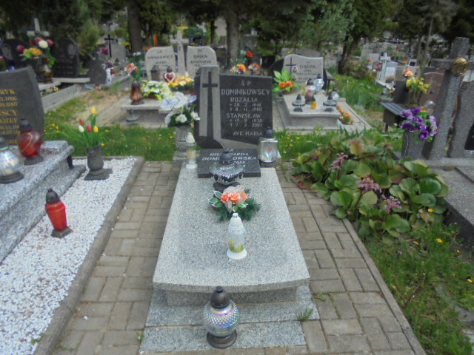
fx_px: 356
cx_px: 237
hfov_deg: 67.3
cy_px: 178
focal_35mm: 26
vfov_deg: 53.1
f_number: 11.5
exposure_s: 1/125
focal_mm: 4.6
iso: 100
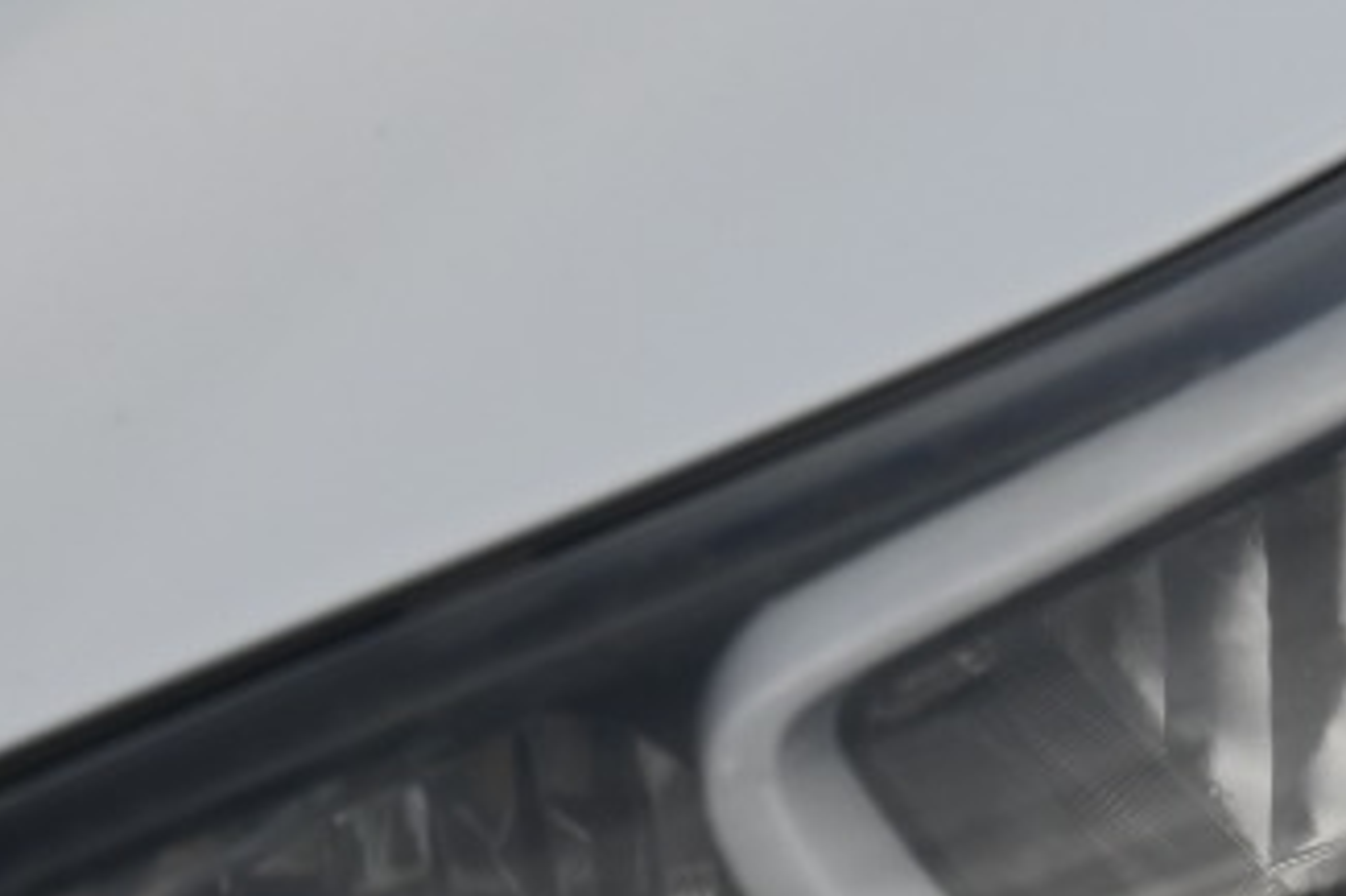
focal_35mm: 349
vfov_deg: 3.9
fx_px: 13042
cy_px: 694
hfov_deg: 5.9
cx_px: 1685
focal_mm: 70
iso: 100
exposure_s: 1/250
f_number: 5.6
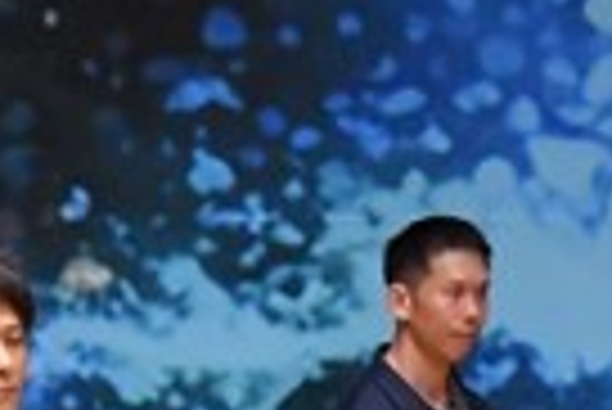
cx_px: 317
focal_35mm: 854
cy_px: 897
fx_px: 14533
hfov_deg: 2.4
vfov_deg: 1.6
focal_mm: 100
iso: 8000
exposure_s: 1/400
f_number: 5.6
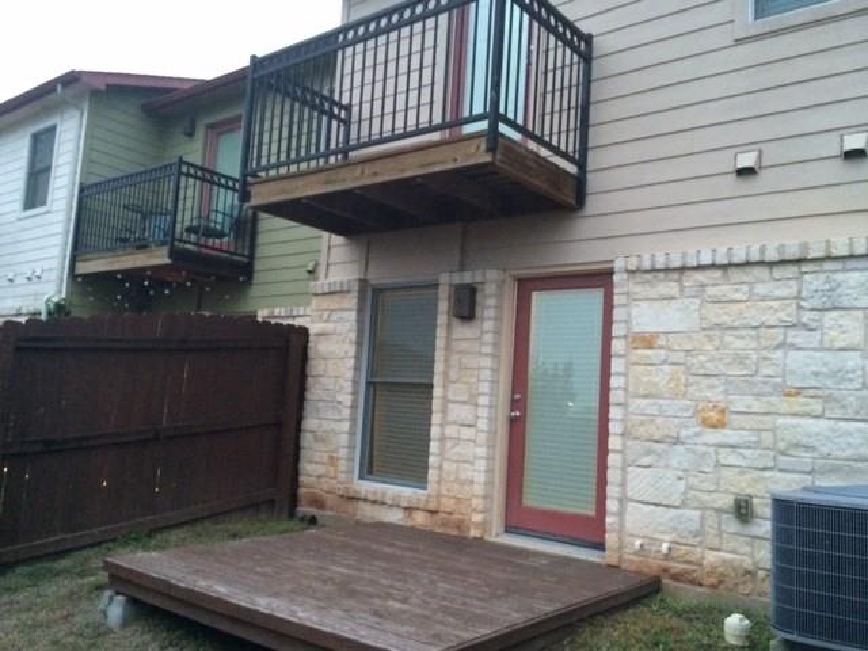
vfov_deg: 48.2
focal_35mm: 29
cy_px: 326
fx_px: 727
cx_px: 434
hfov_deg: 61.7
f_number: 2.2
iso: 250
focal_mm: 4.15
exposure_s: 1/15
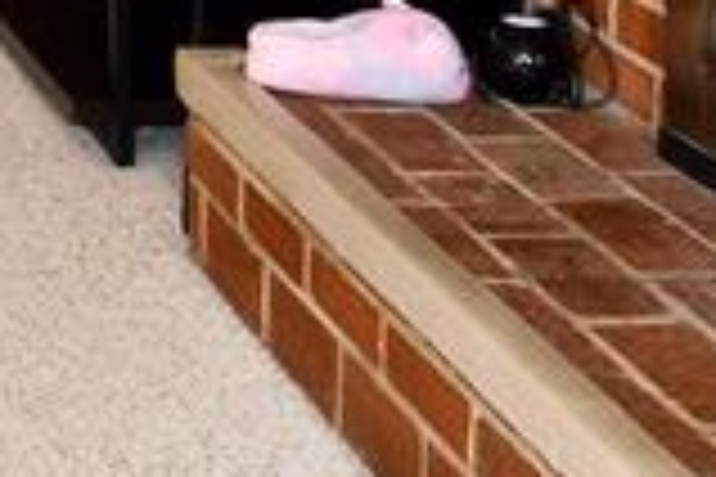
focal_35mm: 116
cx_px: -657
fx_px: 2307
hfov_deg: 14.9
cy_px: -353
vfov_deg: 11.1
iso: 280
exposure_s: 1/60
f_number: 4
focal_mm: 12
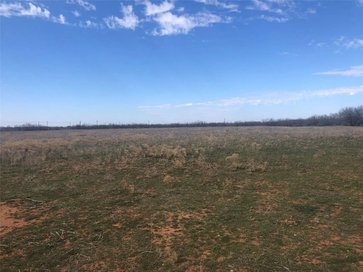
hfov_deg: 63.4
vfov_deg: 49.7
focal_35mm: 28
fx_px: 294
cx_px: 182
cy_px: 136
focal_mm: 4
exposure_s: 1/1946
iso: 20
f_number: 1.8
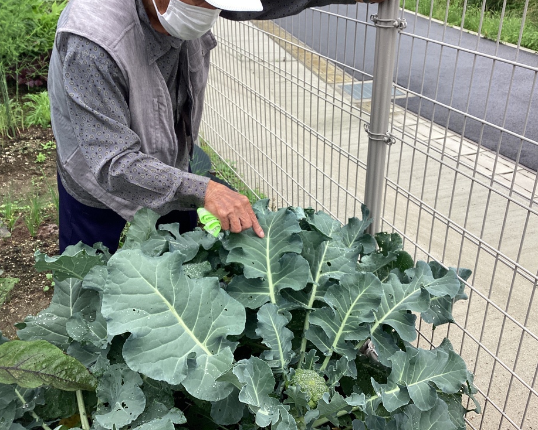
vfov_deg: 44.6
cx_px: 277
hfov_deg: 54.2
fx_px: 526
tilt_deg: -29.3
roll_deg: +3.5
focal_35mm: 33
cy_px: 213
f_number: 2.4
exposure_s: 1/249
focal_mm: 3.3
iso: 25
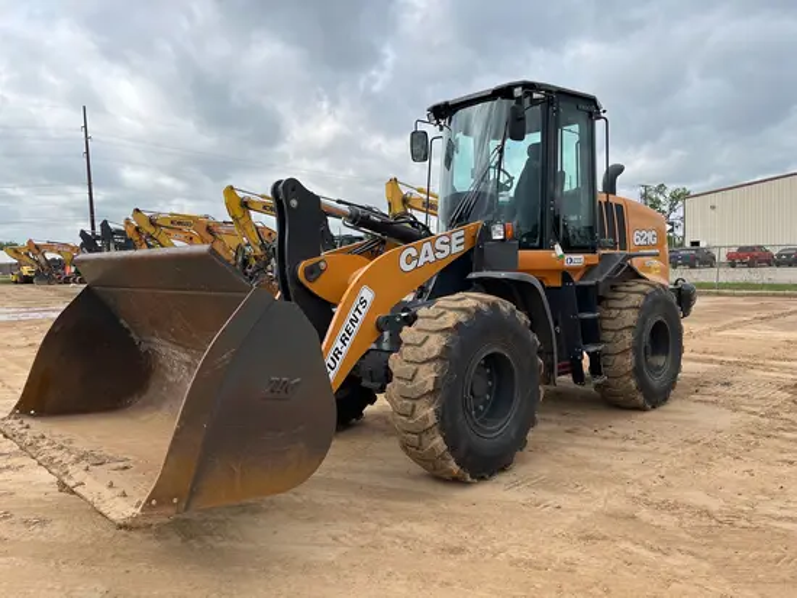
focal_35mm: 26
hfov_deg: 67.3
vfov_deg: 53.1
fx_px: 599
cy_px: 299
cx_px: 398
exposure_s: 1/2024
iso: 50
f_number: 1.6
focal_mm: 5.1
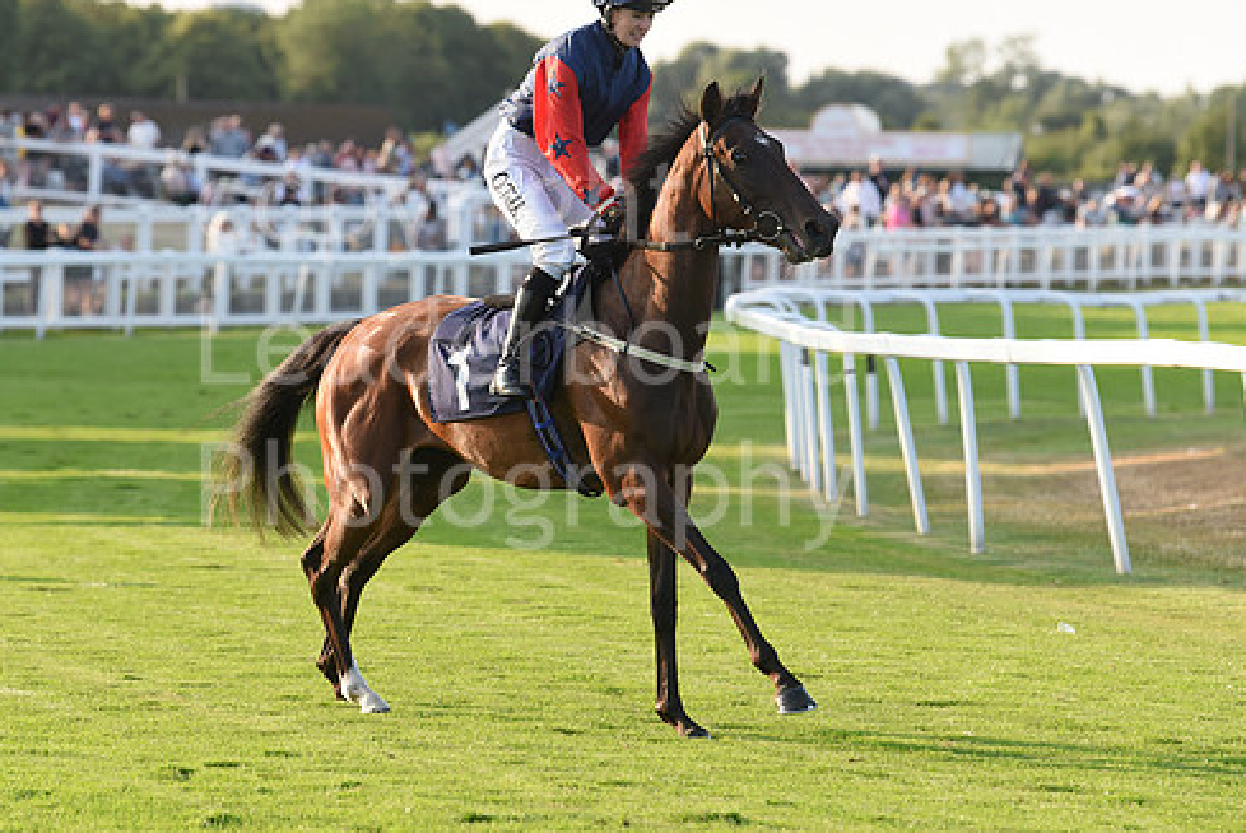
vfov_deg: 5.8
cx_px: 530
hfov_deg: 8.7
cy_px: 366
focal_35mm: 237
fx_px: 8210
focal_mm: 200
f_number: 5
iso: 1000
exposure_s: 1/1250
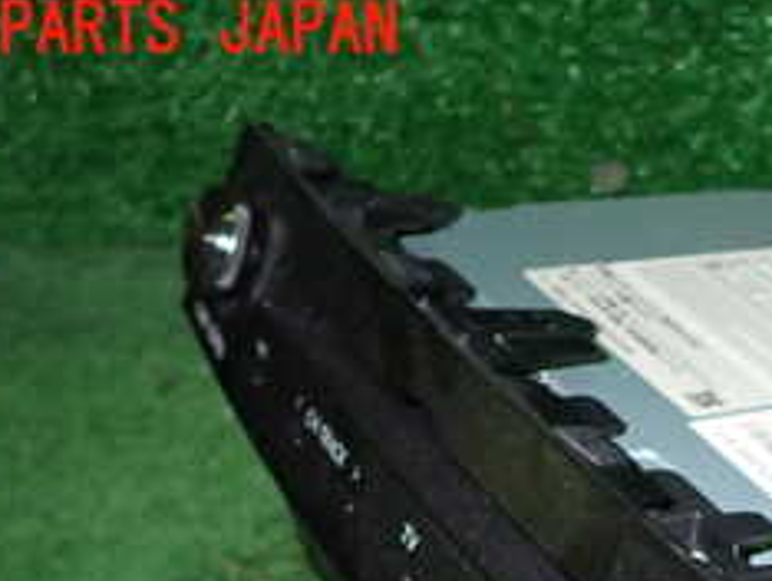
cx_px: 788
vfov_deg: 21.1
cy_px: 733
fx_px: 1429
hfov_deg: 28.2
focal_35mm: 64
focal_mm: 4.5
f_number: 5.6
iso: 400
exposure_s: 1/30
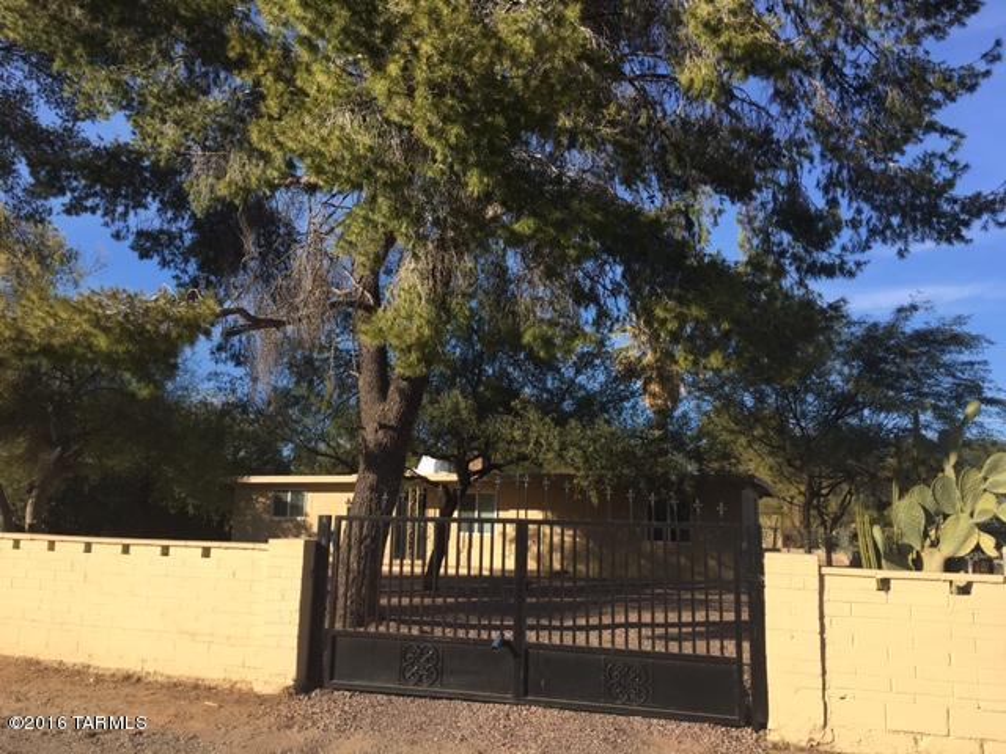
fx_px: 843
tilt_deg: +9.9
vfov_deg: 48.2
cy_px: 377
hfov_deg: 61.7
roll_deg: +0.4
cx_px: 503
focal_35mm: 29
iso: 25
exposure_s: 1/1040
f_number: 2.2
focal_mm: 4.15
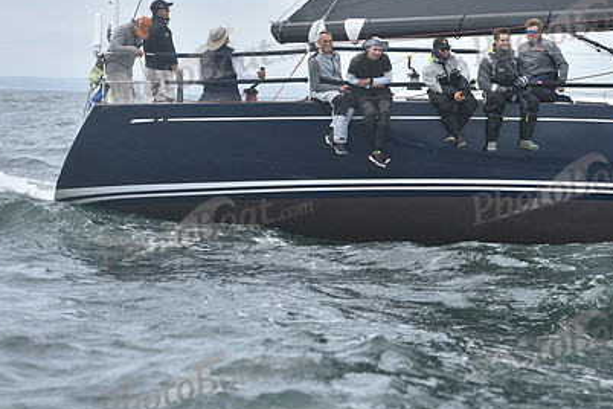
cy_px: 127
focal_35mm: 130
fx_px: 2213
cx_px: 393
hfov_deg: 15.7
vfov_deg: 10.5
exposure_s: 1/1250
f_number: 4
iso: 200
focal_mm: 90
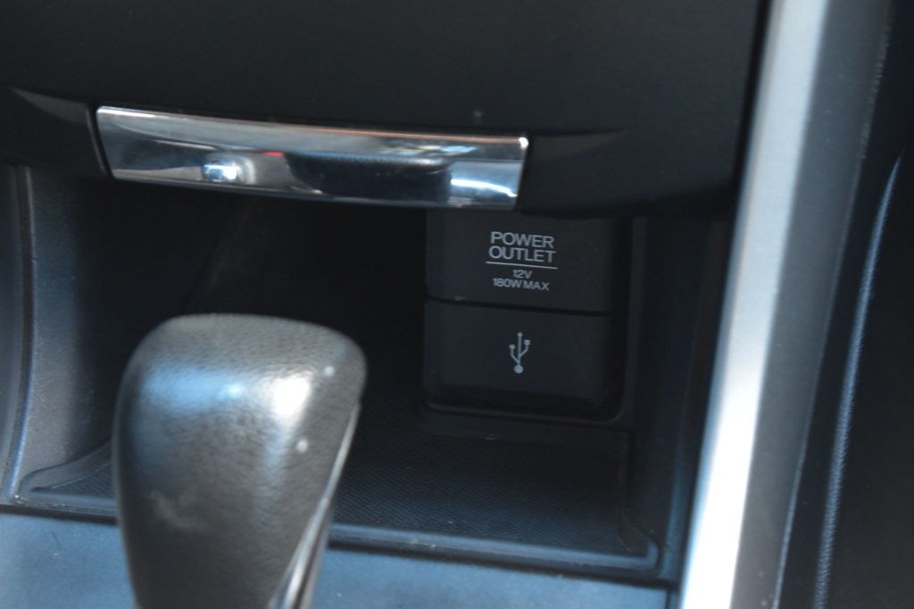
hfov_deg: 24.6
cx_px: 457
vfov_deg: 16.5
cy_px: 304
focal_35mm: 82
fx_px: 2094
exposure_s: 1/15
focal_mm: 55
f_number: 5.6
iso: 1600
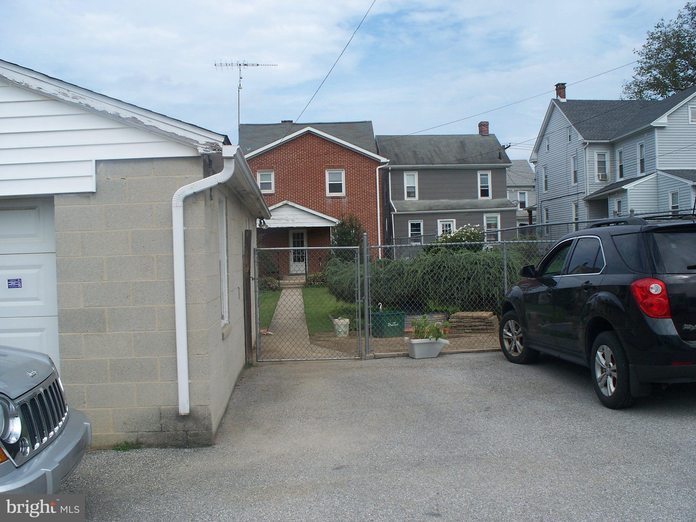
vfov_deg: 39.7
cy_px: 261
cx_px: 348
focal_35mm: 36
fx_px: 724
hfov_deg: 51.4
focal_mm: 7.54
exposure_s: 1/500
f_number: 5
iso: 80
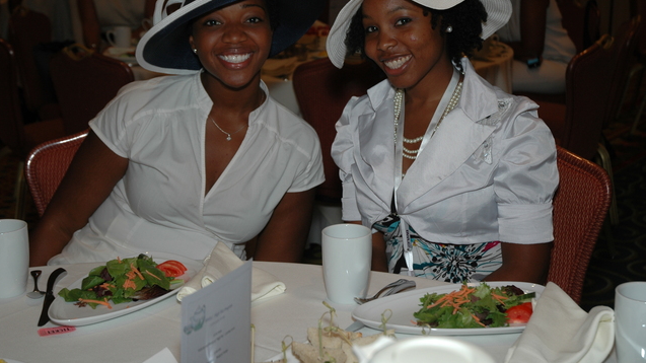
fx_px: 1028
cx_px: 324
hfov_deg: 34.9
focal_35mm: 60
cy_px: 149
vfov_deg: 20.0
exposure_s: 1/60
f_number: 4.2
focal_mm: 38
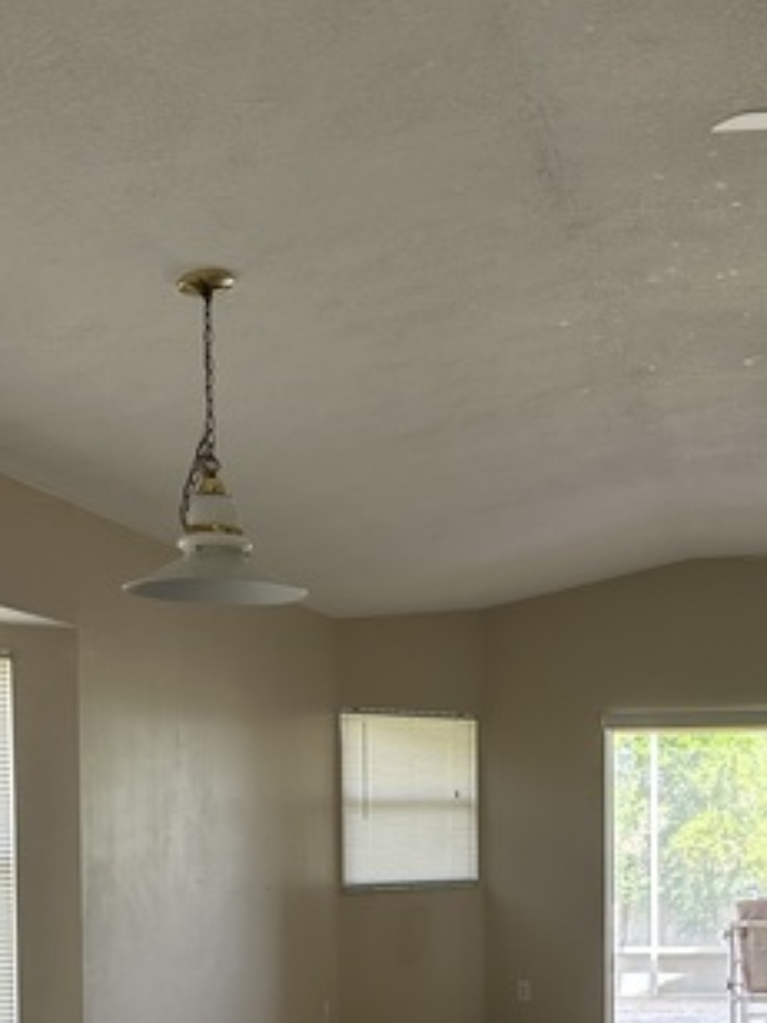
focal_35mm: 52
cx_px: 564
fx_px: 1536
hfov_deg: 27.7
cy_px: 855
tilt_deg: -1.2
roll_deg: -0.1
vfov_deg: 35.3
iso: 100
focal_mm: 6.86
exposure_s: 1/121
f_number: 1.78
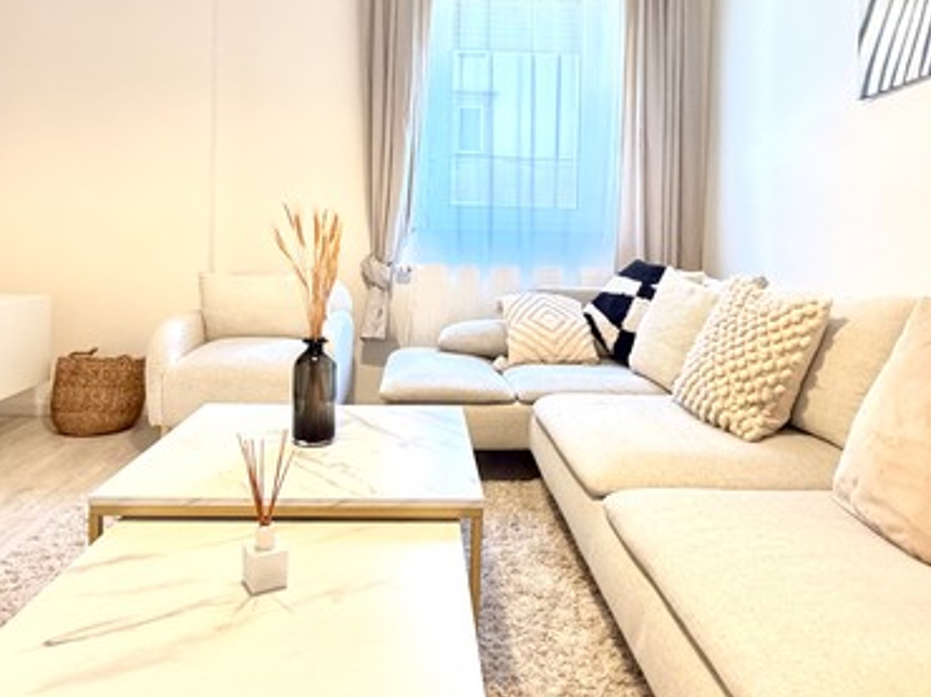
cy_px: 258
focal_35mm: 27
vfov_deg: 50.7
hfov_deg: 65.3
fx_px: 726
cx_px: 452
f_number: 2.2
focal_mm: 2.22
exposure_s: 1/50
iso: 640
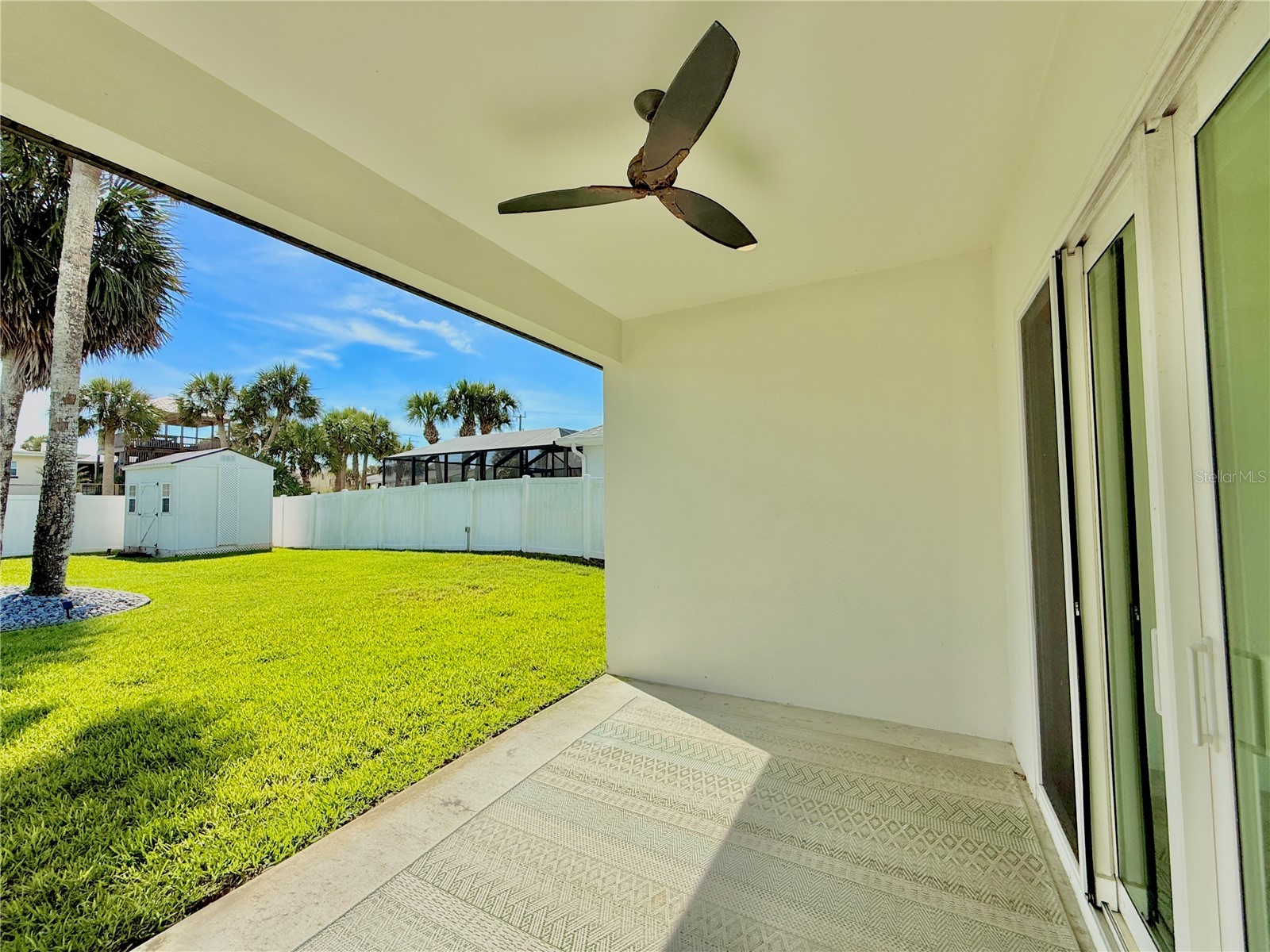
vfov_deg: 85.7
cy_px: 476
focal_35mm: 14
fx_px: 514
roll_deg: +0.0
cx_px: 635
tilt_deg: +3.1
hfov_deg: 102.1
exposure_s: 1/2410
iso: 50
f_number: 2.2
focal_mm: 2.22
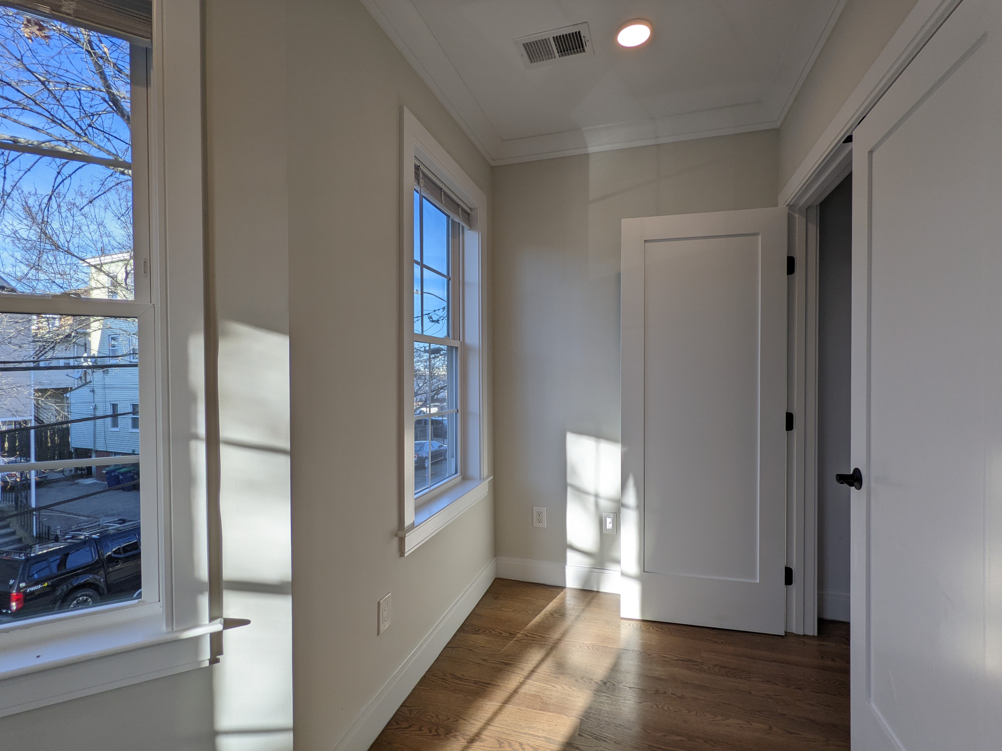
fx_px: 463
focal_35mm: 16
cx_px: 501
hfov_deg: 94.5
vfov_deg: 78.1
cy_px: 376
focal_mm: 2.22
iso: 30
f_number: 2.2
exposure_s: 1/120
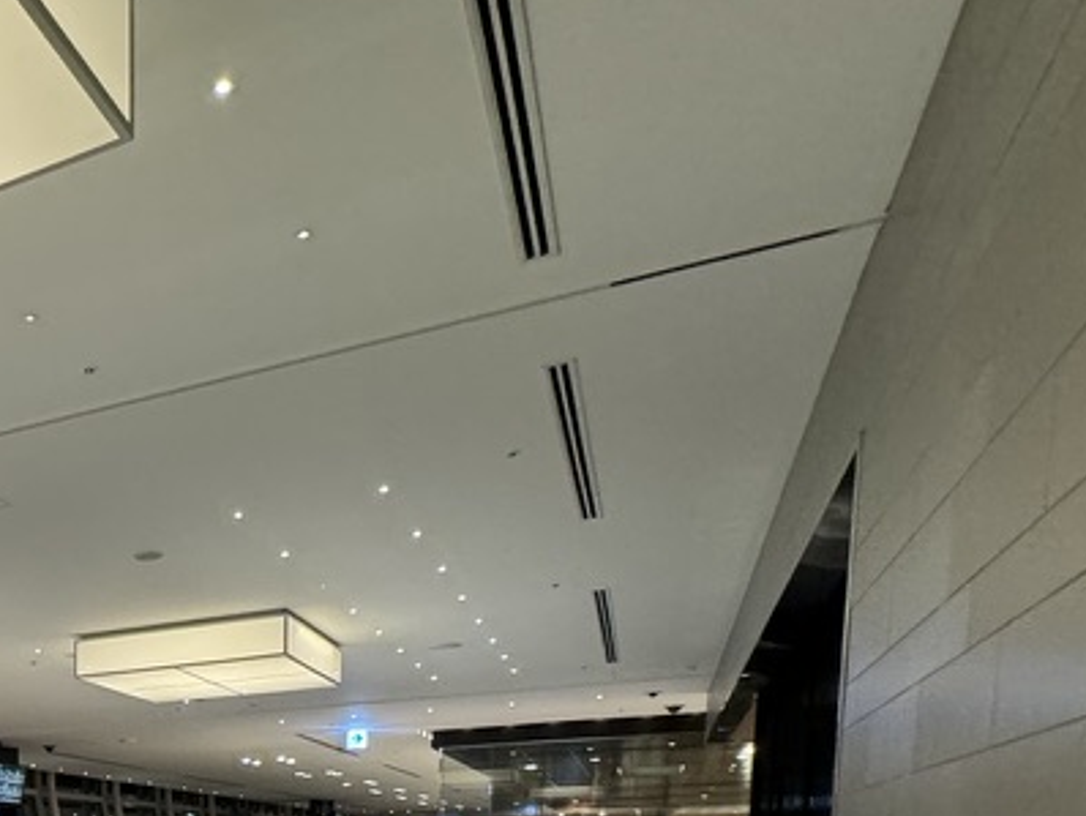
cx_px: -30
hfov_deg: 43.1
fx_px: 1130
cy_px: 985
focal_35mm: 36
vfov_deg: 32.6
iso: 400
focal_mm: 2.22
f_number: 2.2
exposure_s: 1/50
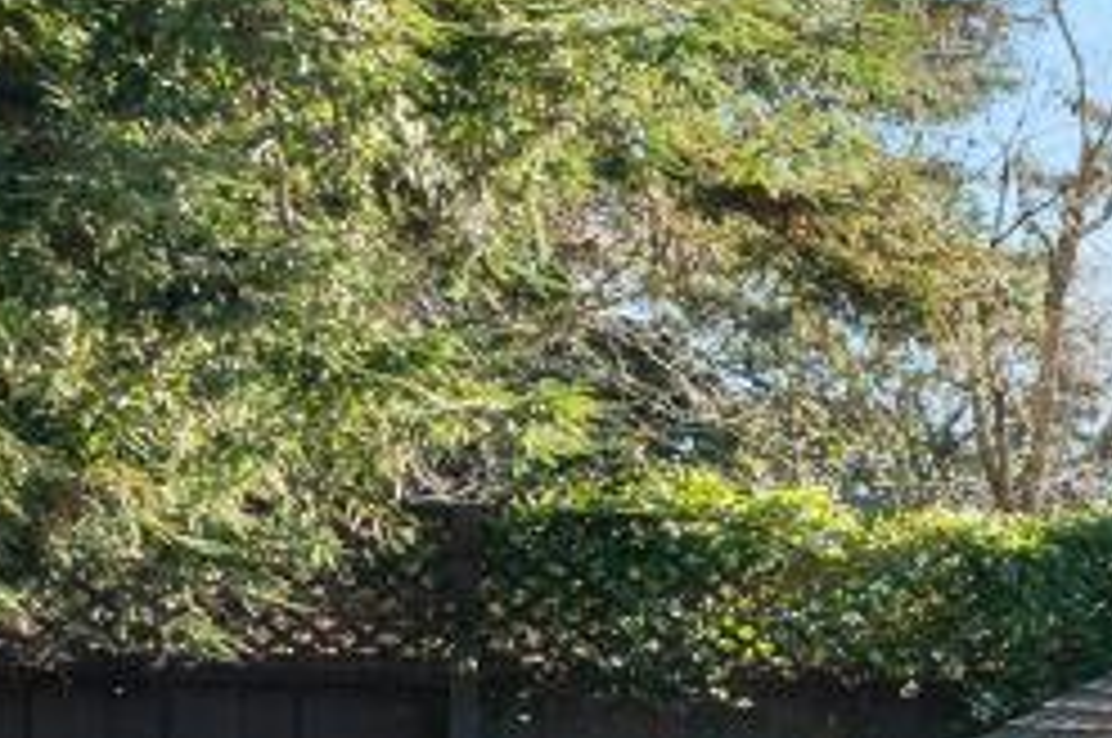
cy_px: 745
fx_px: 2622
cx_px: 2944
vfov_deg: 15.7
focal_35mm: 85
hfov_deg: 13.4
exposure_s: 1/80
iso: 200
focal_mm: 14
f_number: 9
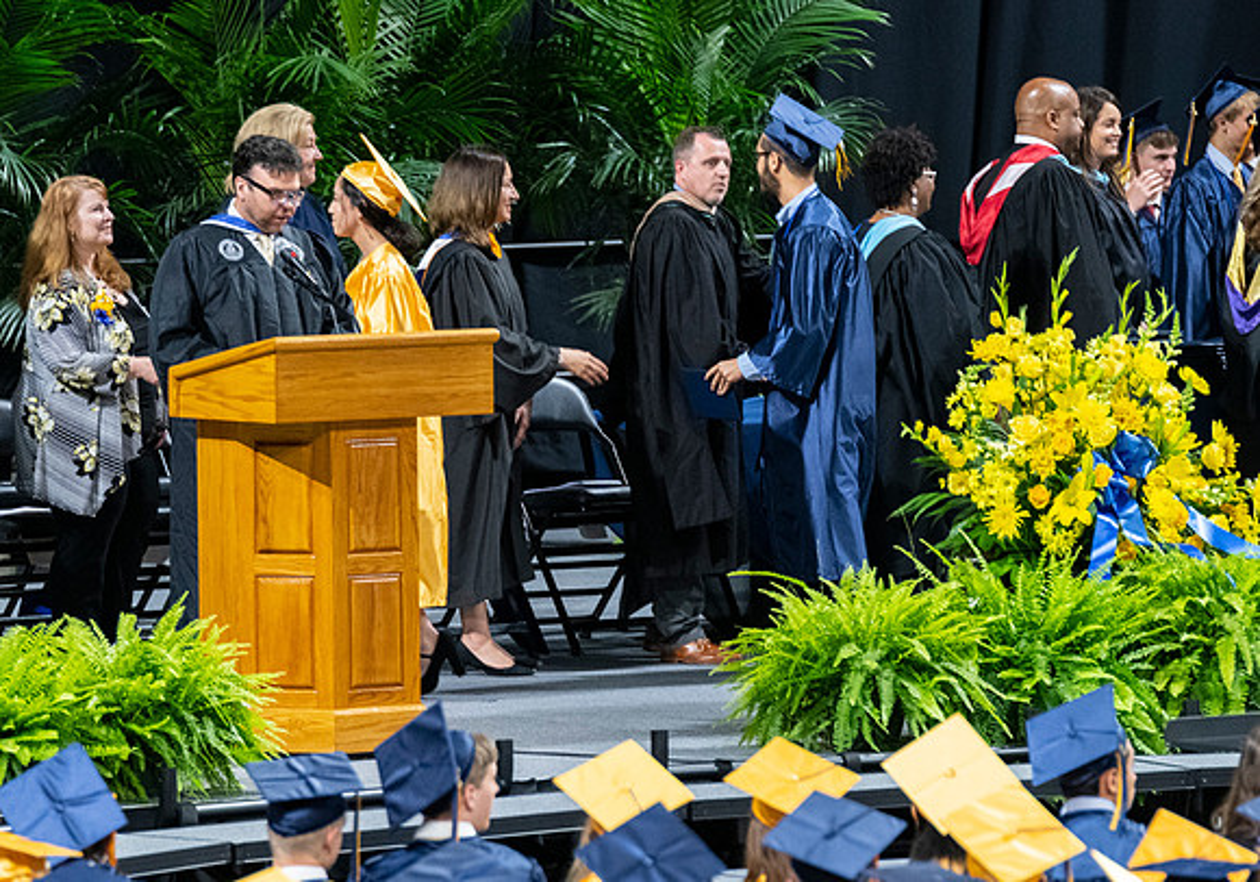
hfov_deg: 5.8
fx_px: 12354
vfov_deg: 4.1
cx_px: 788
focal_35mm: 348
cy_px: 458
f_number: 4
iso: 2000
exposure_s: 1/200
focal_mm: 200
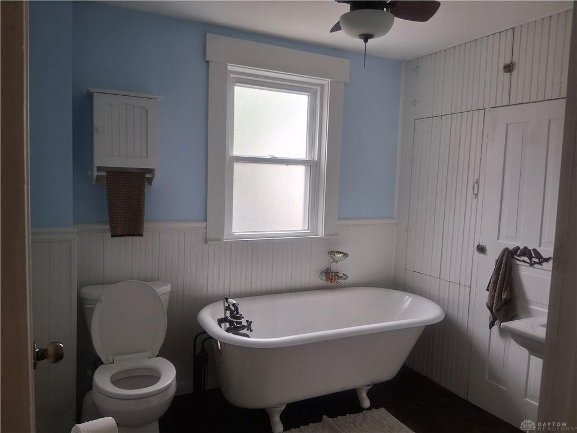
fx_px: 433
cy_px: 216
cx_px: 288
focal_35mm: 26
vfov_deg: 53.1
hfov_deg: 67.3
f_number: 1.8
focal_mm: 3.98
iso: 160
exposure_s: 1/100
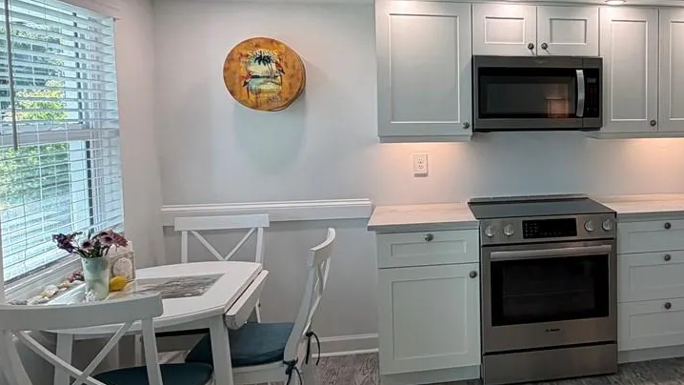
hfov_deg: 53.9
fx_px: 617
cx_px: 552
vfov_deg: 34.5
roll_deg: +1.1
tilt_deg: -5.1
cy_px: 153
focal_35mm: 34
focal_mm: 2.22
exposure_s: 1/120
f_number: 2.2
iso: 80
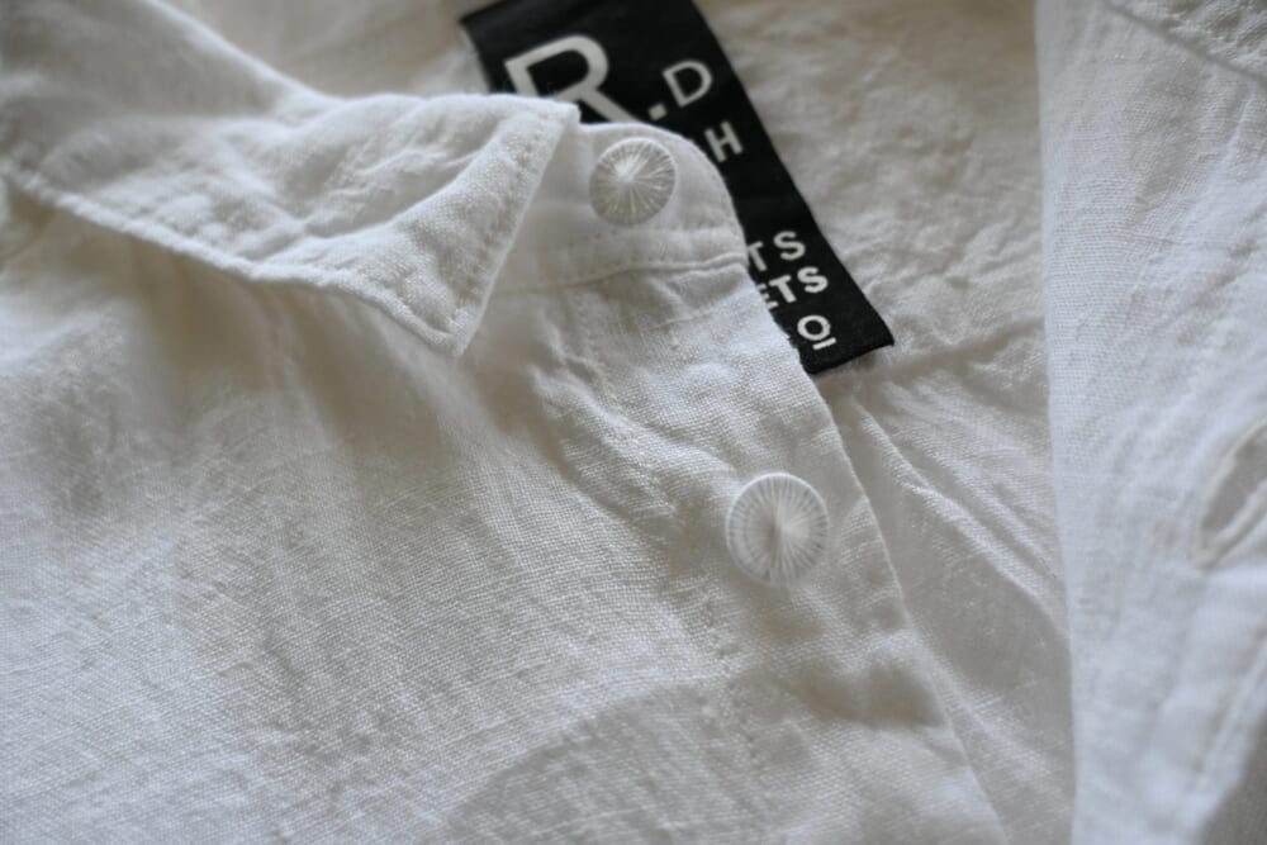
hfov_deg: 53.1
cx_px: 634
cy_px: 422
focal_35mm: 36
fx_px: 1267
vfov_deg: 36.9
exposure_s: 1/125
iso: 400
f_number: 4.2
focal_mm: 24
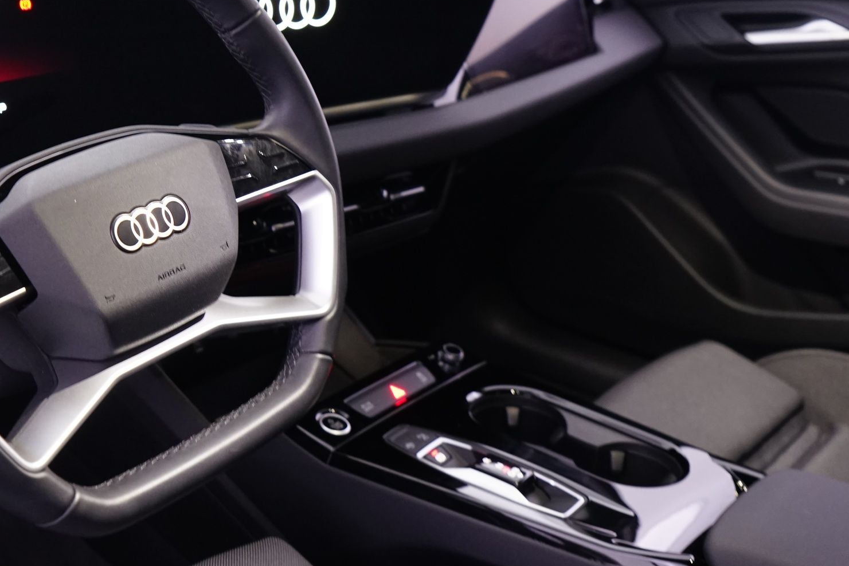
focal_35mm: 54
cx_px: 221
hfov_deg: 36.1
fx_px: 1274
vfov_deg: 25.0
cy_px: 240
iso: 1600
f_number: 4.5
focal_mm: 32
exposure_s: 1/6
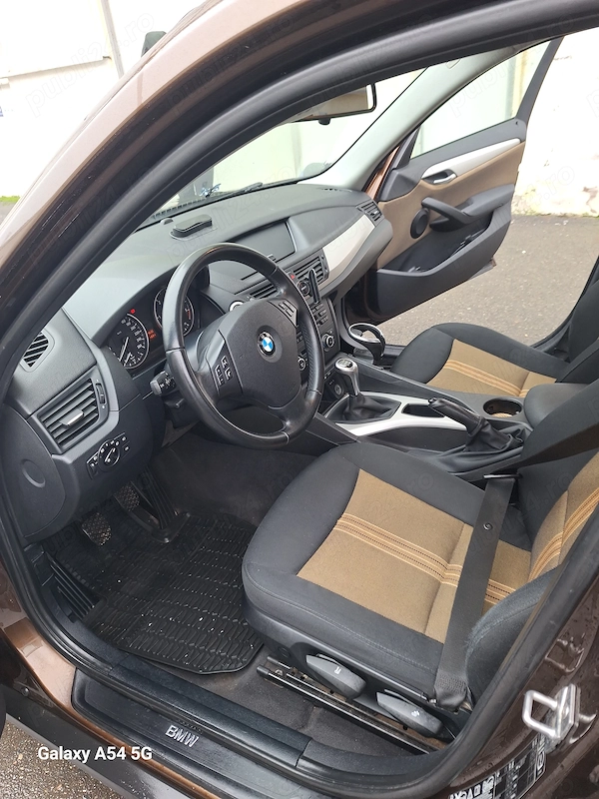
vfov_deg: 73.9
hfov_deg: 58.9
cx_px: 300
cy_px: 400
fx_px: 531
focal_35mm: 23
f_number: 1.8
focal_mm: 5.54
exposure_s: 1/50
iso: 100
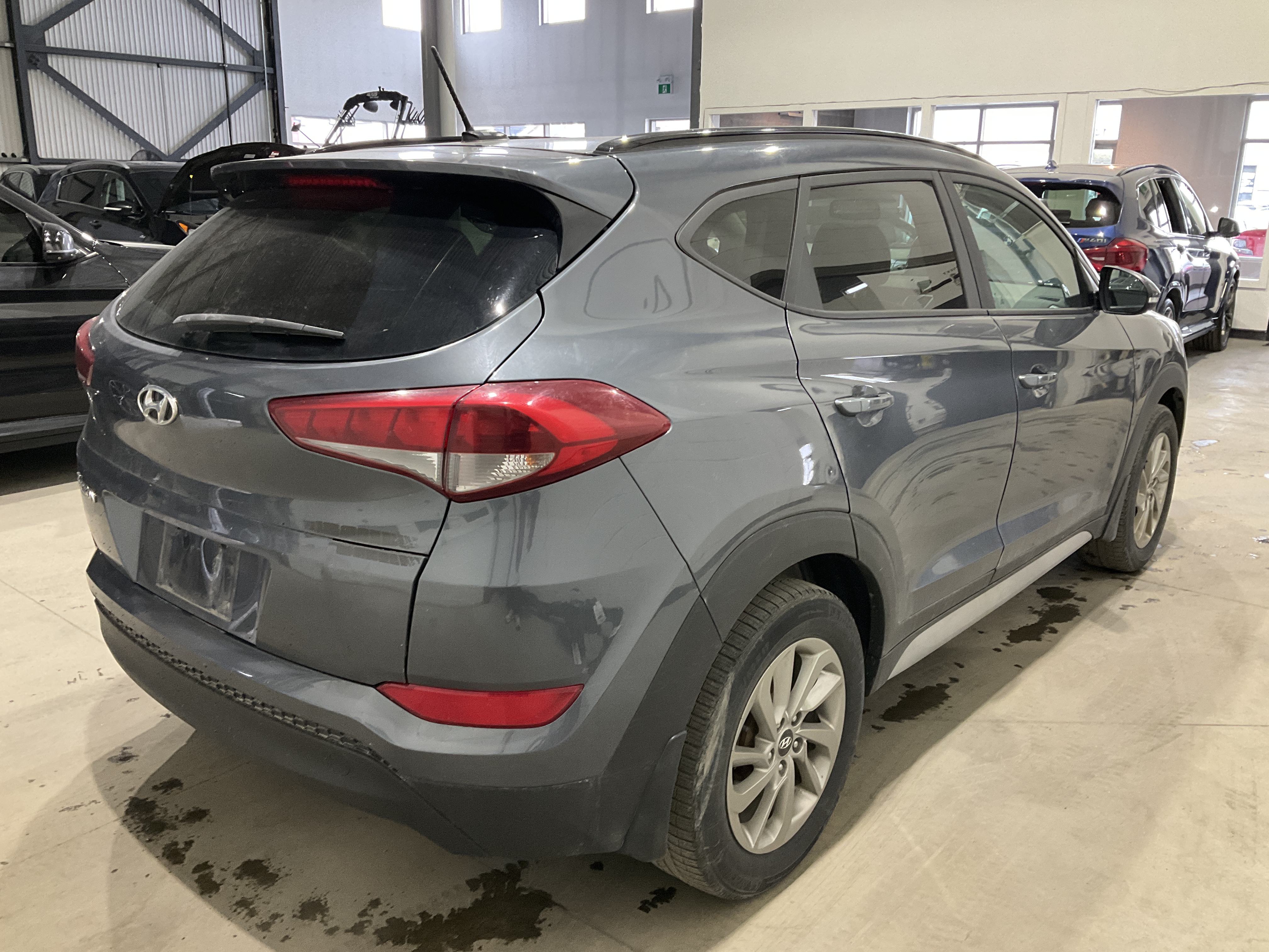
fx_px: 1063
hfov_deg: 61.7
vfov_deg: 48.2
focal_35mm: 29
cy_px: 476
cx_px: 634
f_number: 1.8
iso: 160
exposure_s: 1/60
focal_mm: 3
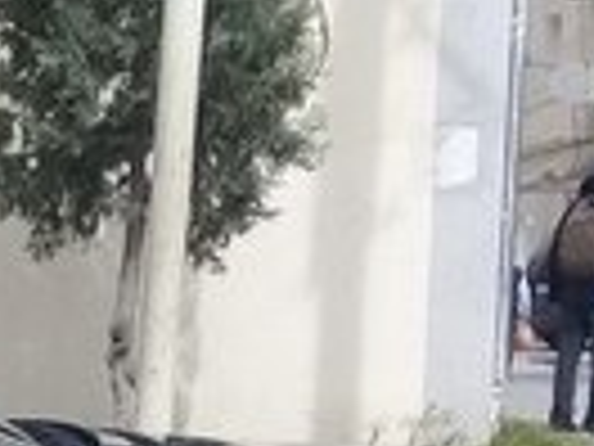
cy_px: 876
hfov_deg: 11.8
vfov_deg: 9.0
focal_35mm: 155
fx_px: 2660
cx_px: -450
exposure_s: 1/917
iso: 50
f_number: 2.2
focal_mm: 3.3
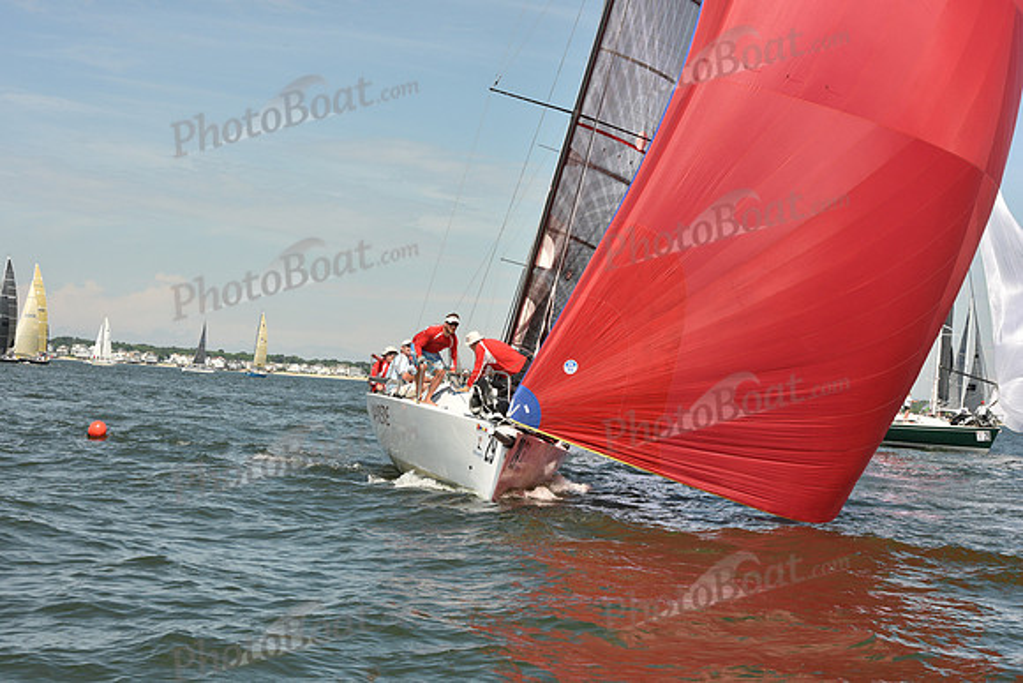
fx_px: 1990
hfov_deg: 28.8
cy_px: 342
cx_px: 512
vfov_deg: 19.5
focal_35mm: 70
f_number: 13
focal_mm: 70
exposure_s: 1/640
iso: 320
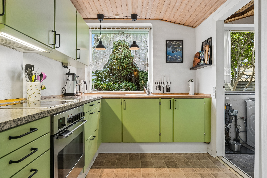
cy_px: 89
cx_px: 134
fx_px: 167
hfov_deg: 77.3
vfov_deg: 56.1
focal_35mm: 22
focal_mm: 15
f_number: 8
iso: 200
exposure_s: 1/8
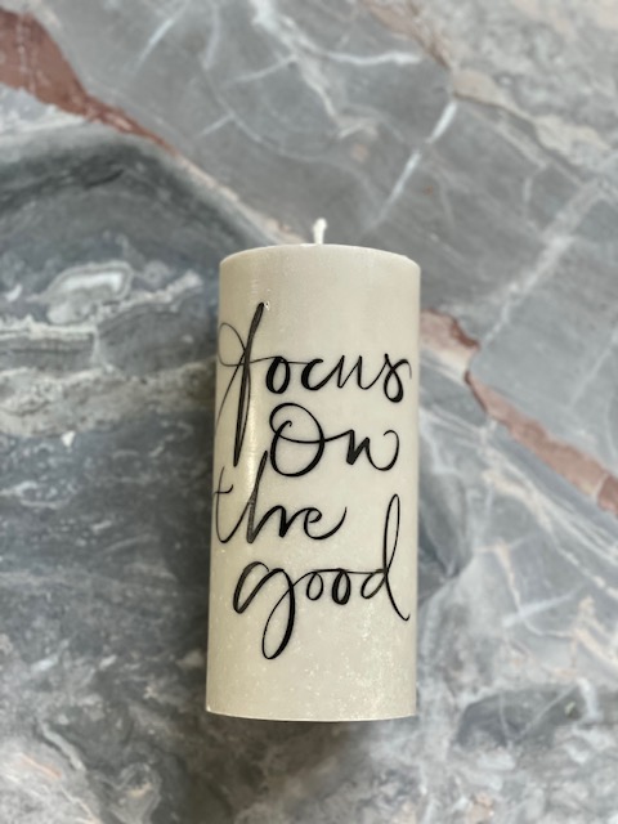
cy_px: 412
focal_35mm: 52
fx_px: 1238
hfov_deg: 28.0
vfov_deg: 36.8
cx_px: 309
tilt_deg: -82.1
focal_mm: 6
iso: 250
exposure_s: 1/40
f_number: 2
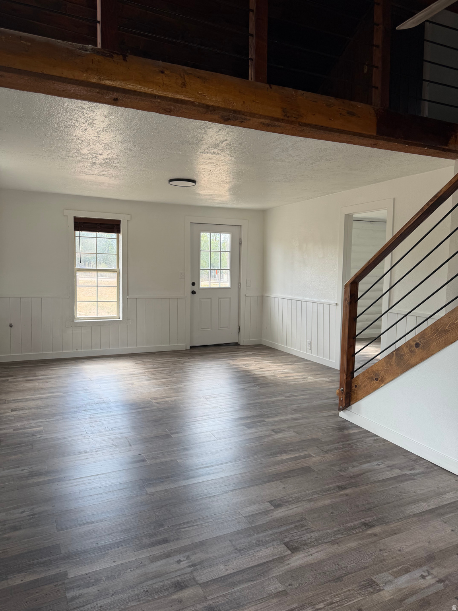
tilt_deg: -4.9
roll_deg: -0.8
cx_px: 229
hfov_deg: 56.8
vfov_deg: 71.6
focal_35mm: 24
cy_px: 306
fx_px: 423
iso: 80
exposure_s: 1/186
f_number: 1.78
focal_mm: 6.76
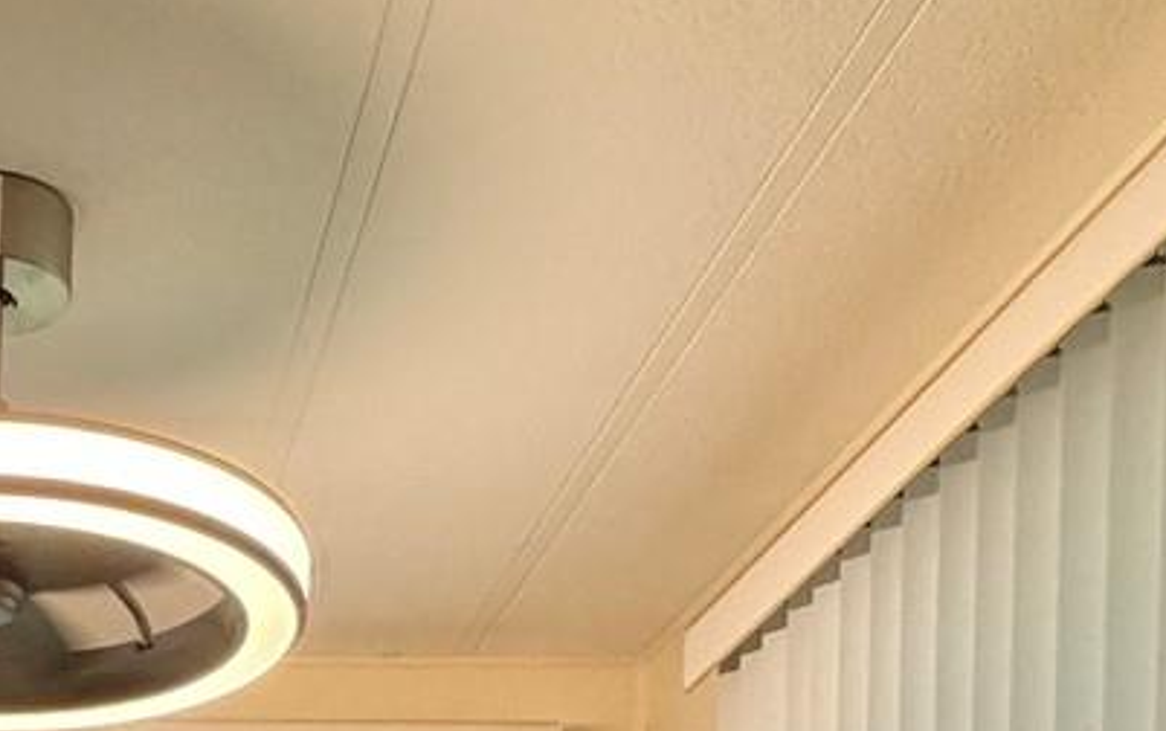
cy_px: 1392
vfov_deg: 17.2
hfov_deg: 32.5
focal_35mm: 59
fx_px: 1876
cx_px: 81
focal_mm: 2.22
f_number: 2.2
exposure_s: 1/120
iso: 320
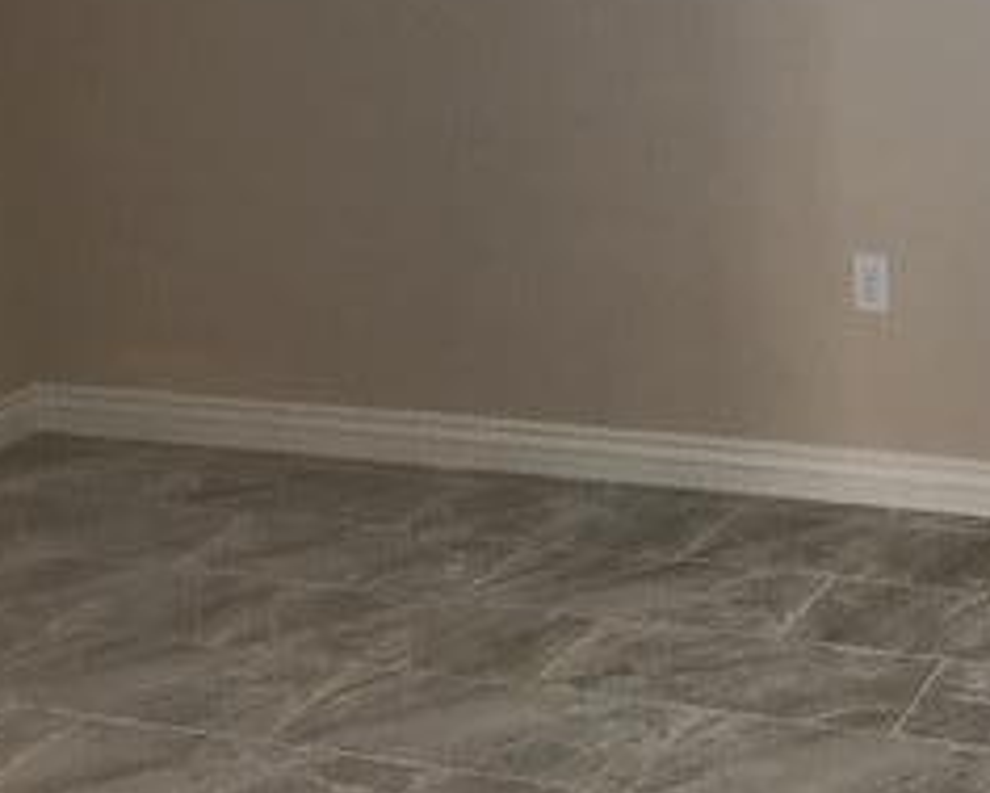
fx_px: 2169
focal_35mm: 74
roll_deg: +1.8
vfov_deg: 20.4
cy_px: 138
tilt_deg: -9.6
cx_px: 709
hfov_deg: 25.5
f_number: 1.8
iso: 40
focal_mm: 3.99
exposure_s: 1/17
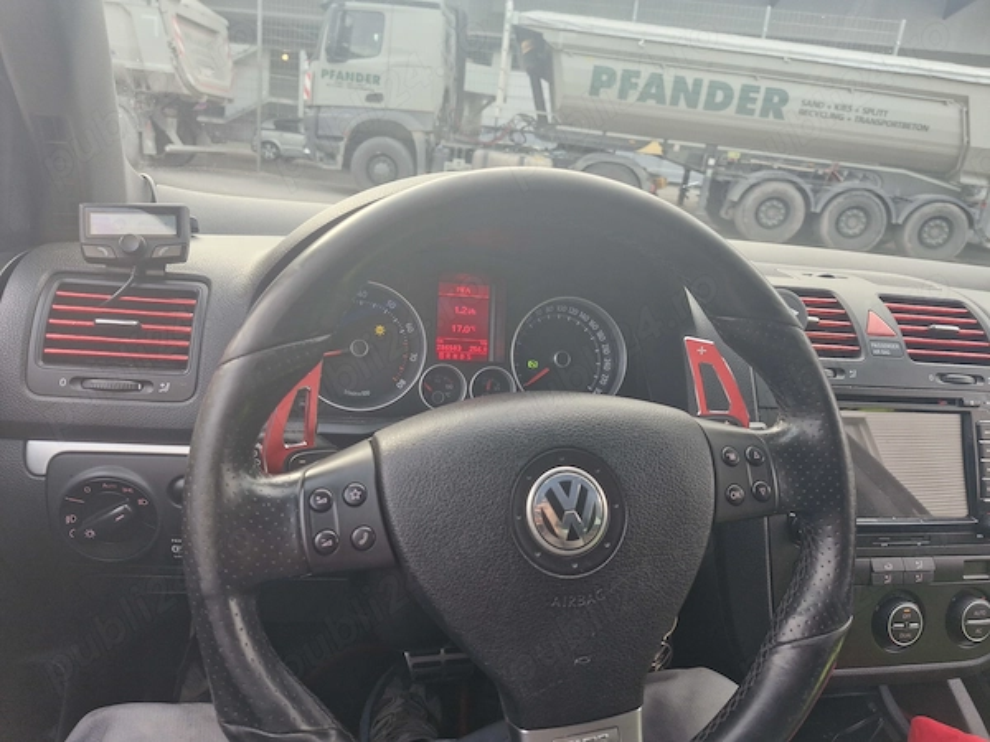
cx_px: 495
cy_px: 371
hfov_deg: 73.9
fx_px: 658
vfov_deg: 58.9
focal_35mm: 23
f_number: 1.8
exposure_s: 1/180
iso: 200
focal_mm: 5.54
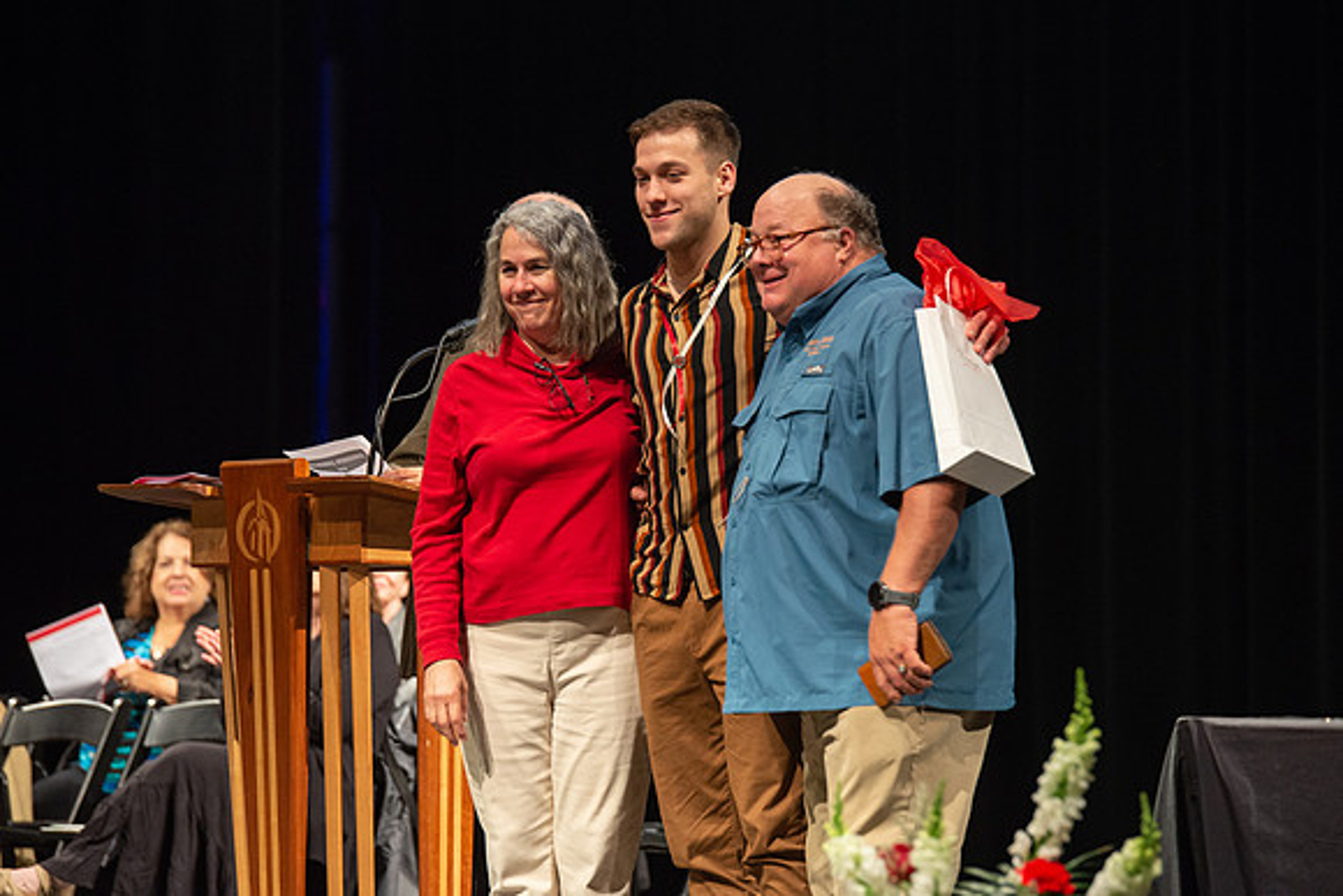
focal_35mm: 177
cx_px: 698
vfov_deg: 7.8
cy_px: 430
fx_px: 6594
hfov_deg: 11.6
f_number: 4
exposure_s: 1/100
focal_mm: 170
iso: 1600
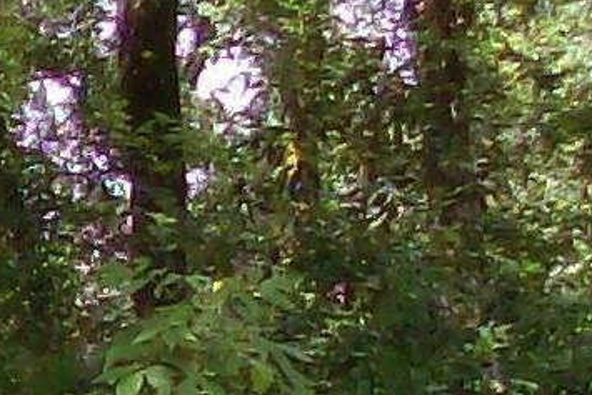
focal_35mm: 339
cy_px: 618
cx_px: -1222
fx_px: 5577
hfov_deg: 5.7
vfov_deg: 4.0
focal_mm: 7.6
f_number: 3
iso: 80
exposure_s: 1/173
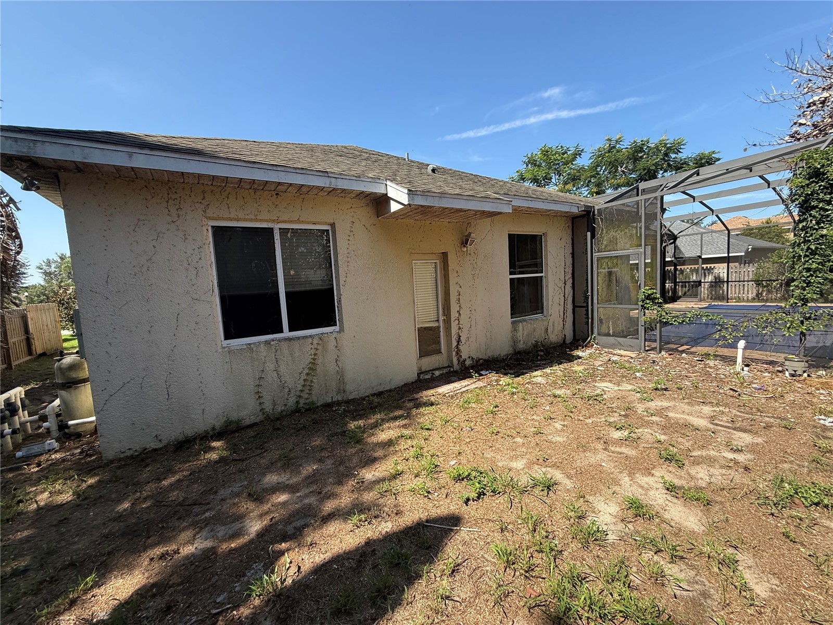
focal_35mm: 14
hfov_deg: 102.1
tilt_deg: -1.3
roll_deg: +3.2
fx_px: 337
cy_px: 312
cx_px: 416
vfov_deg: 85.7
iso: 50
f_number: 2.2
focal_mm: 2.22
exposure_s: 1/619
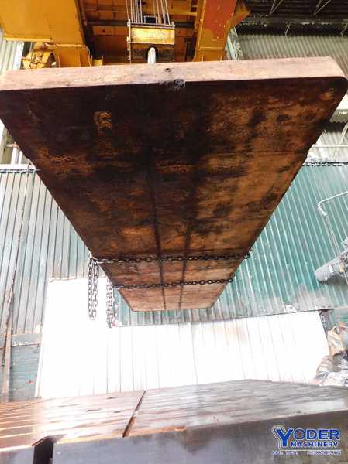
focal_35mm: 23
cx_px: 174
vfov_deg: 74.0
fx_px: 309
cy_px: 232
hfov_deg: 58.8
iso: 800
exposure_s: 1/6
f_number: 3
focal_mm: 4
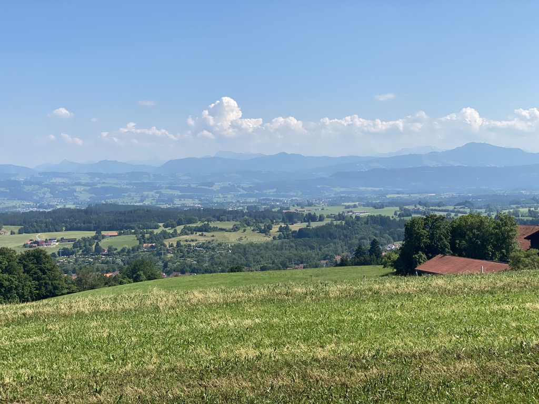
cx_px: 270
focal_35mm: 52
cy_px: 202
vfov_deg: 28.0
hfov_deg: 36.8
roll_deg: +1.6
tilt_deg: -0.1
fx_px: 810
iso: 20
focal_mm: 6
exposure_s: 1/1653
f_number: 2
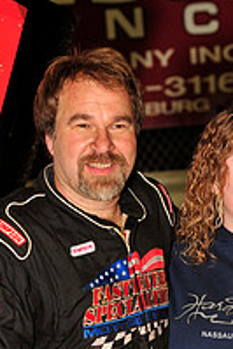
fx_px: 2820
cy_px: 405
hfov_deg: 4.7
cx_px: 159
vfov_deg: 7.0
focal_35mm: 291
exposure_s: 1/250
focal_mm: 100
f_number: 7.1
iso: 500
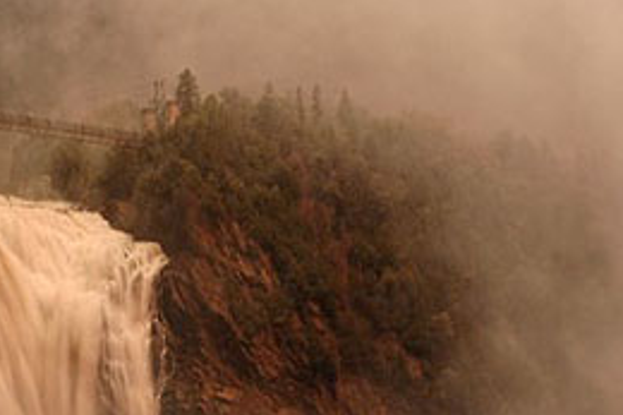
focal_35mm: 143
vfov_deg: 9.6
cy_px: 163
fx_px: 2471
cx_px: 261
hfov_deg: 14.4
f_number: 5.6
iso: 800
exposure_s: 1/2.5
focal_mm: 55
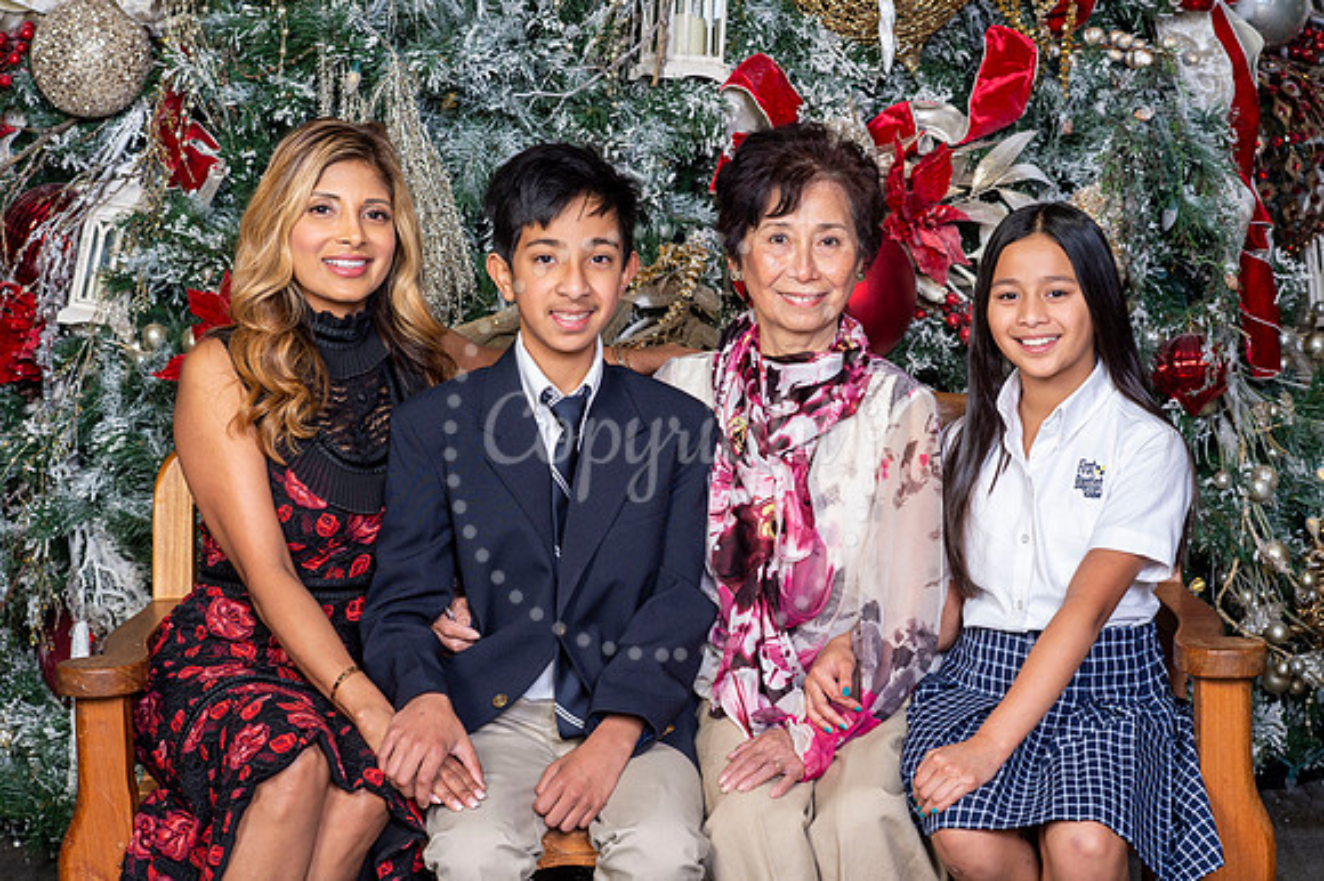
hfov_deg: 23.9
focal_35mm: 85
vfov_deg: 16.1
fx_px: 3124
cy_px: 440
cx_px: 662
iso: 400
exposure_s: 1/125
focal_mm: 85
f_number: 8
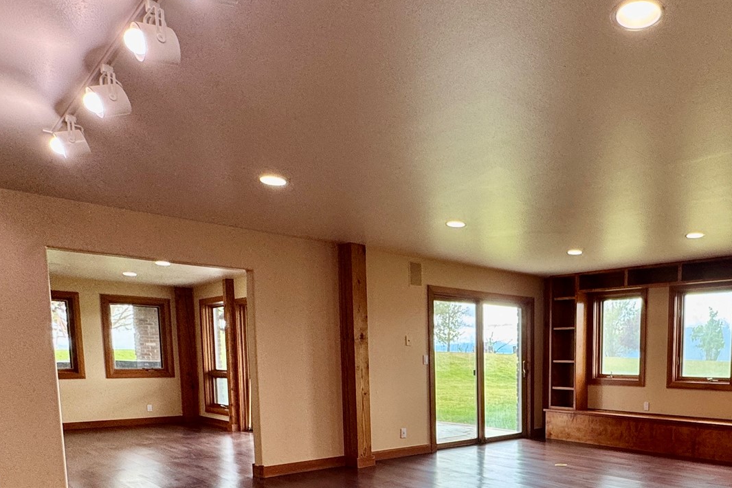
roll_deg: -0.4
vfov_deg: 43.2
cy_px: 422
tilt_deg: -6.7
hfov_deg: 61.6
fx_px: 569
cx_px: 555
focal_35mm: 28
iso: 80
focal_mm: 2.22
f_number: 2.2
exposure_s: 1/120
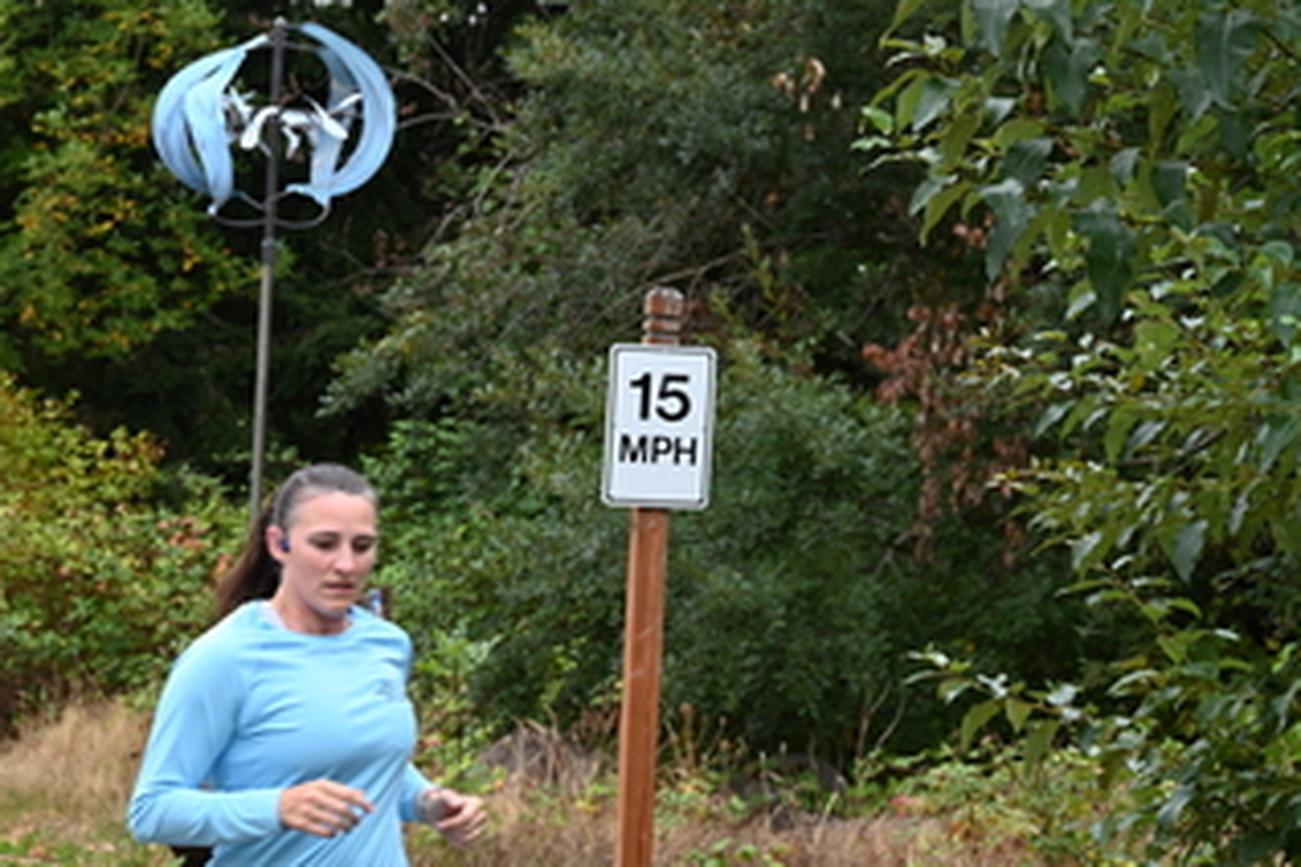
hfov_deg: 16.8
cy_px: 562
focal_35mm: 121
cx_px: 237
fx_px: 4372
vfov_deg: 11.3
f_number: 6
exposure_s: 1/125
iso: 560
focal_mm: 70
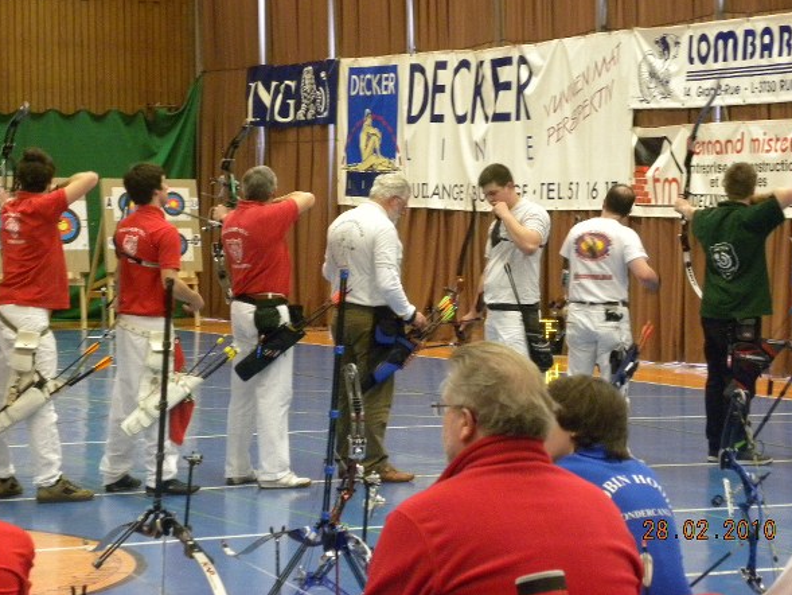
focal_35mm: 114
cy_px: 275
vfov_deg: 13.0
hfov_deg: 17.3
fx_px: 2609
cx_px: 397
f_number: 4
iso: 400
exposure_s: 1/20.5
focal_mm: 18.8
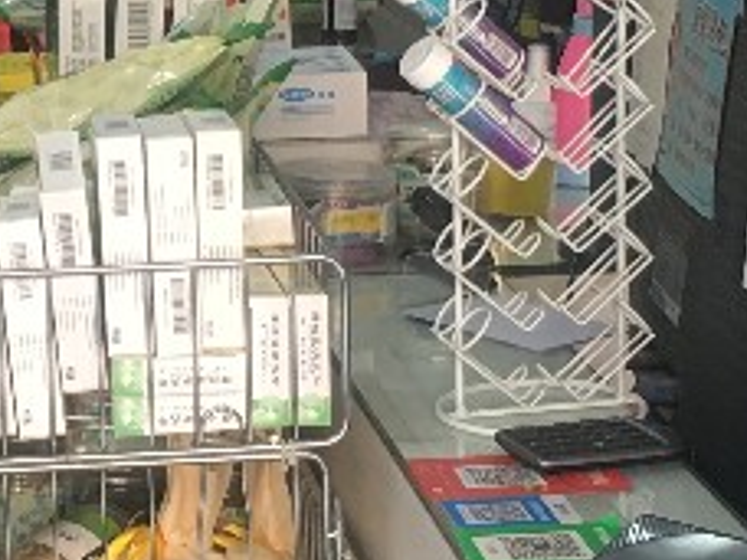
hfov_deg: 15.1
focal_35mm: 130
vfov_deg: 11.4
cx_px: 147
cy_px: 128
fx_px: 2805
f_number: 2.2
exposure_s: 1/33
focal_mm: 4.15
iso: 50
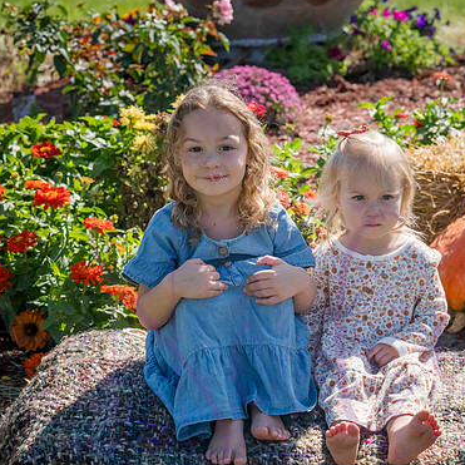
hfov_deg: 15.4
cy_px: 238
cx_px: 300
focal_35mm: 113
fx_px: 1717
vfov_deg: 15.4
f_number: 7.1
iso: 400
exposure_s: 1/1250
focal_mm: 85
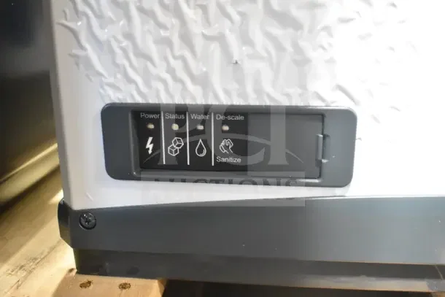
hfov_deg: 53.1
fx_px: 445
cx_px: 222
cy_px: 148
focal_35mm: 36
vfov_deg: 36.9
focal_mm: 24
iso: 6400
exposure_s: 1/60
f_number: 4
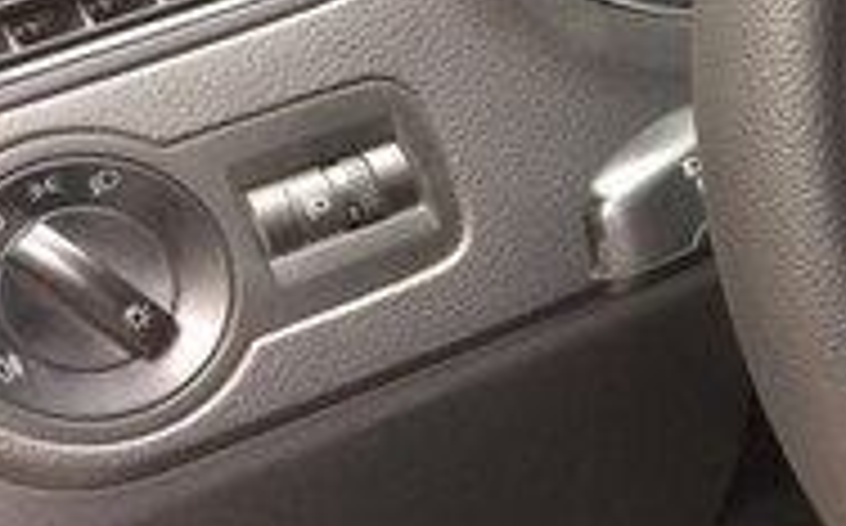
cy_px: 353
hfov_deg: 16.8
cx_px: 1395
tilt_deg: -36.3
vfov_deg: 12.1
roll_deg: -2.9
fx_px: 2487
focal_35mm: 108
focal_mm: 4.15
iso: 100
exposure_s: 1/33
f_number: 2.2
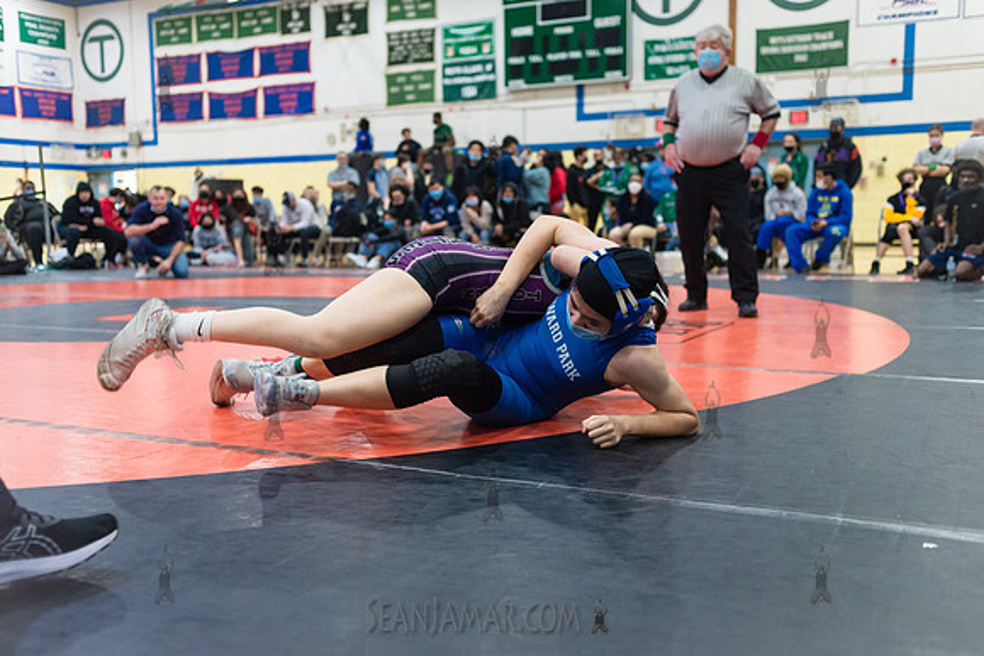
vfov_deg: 37.9
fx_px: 957
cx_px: 492
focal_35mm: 35
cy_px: 328
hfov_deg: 54.4
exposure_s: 1/400
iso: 4000
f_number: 3.5
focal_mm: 35
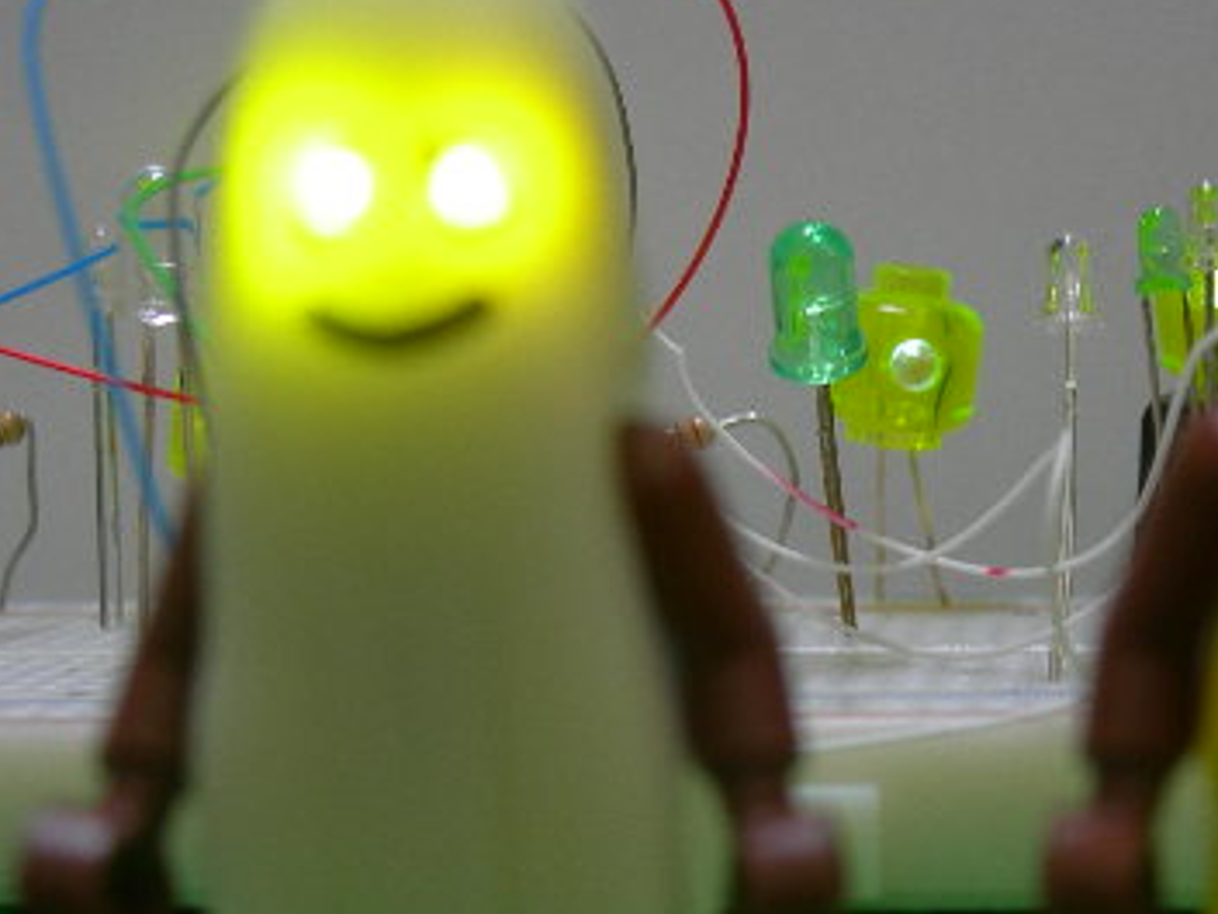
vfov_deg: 21.2
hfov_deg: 27.8
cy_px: 616
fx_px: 2428
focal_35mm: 69
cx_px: 886
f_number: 2.8
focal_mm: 7.8
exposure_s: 1/5.4
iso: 50
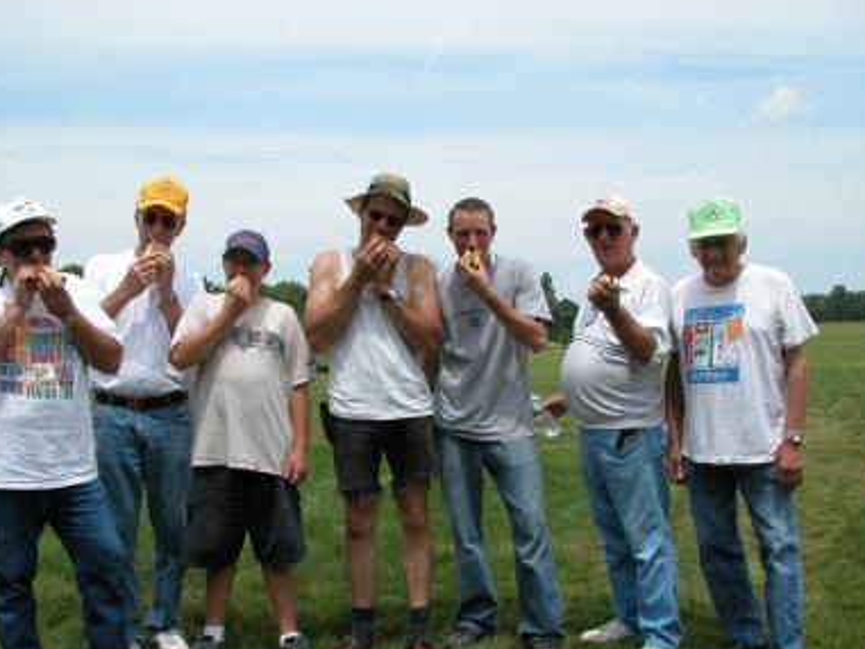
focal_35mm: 40
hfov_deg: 46.7
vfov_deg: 35.9
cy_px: 363
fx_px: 1000
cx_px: 388
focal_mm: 8.9
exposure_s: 1/310
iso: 100
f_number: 7.1
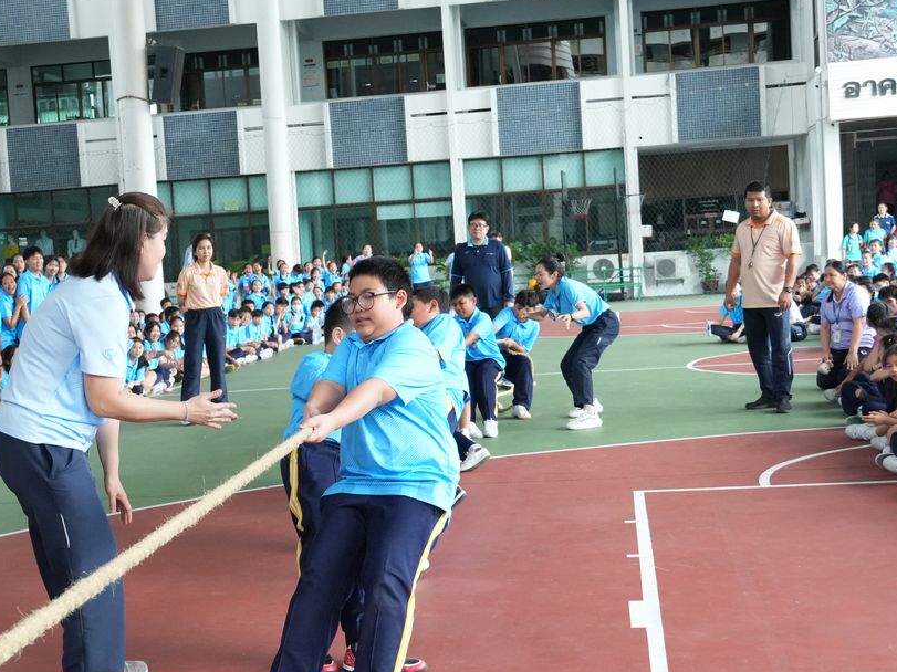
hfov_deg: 30.1
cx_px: 324
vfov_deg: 22.9
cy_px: 371
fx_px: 1658
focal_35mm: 64
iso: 3200
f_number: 6.3
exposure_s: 1/320
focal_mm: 32
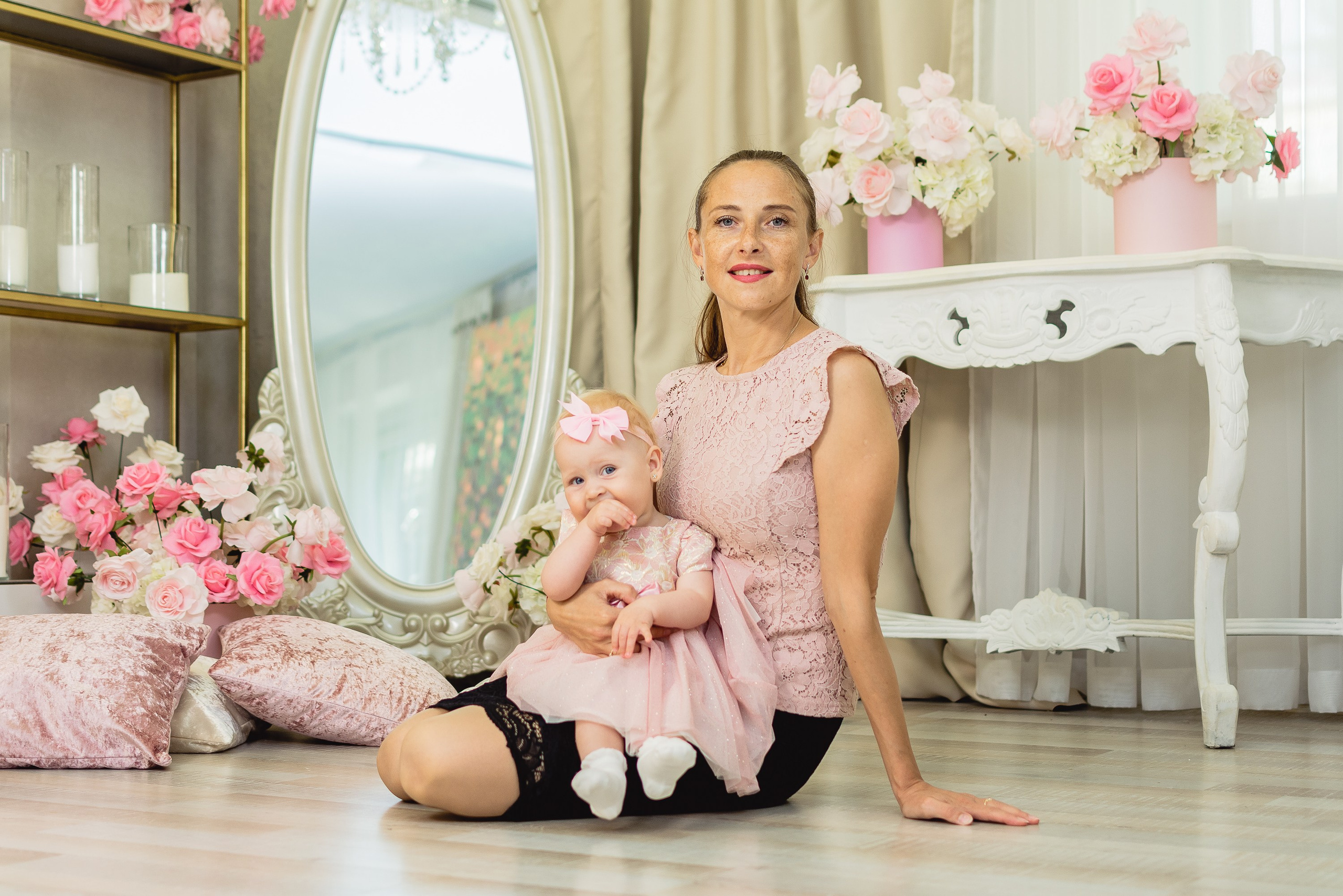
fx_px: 2093
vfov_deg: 24.1
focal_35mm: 56
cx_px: 645
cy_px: 447
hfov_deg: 35.6
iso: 100
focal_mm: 35
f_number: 2.5
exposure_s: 1/100
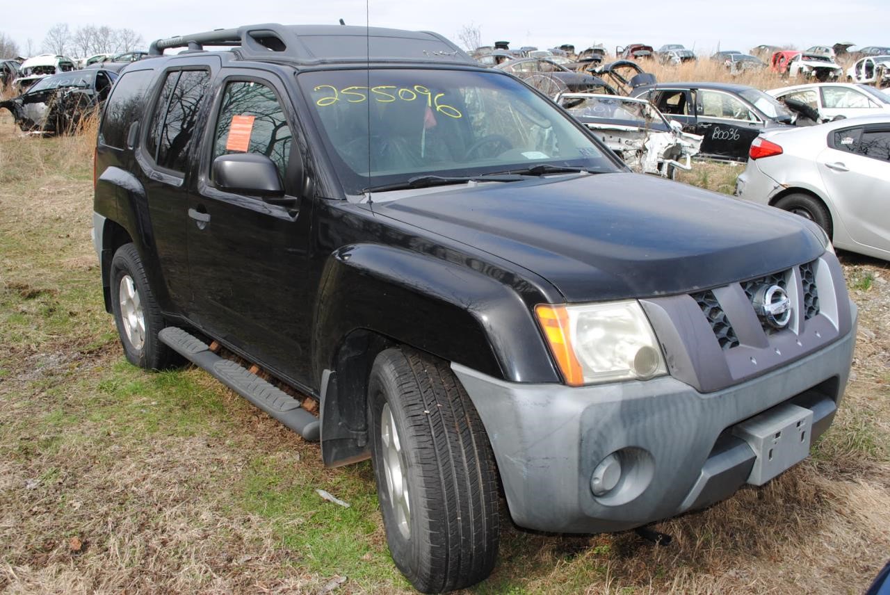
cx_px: 445
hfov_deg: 61.9
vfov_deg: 43.7
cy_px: 298
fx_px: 742
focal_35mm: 30
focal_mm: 20
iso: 100
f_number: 7.1
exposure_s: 1/200
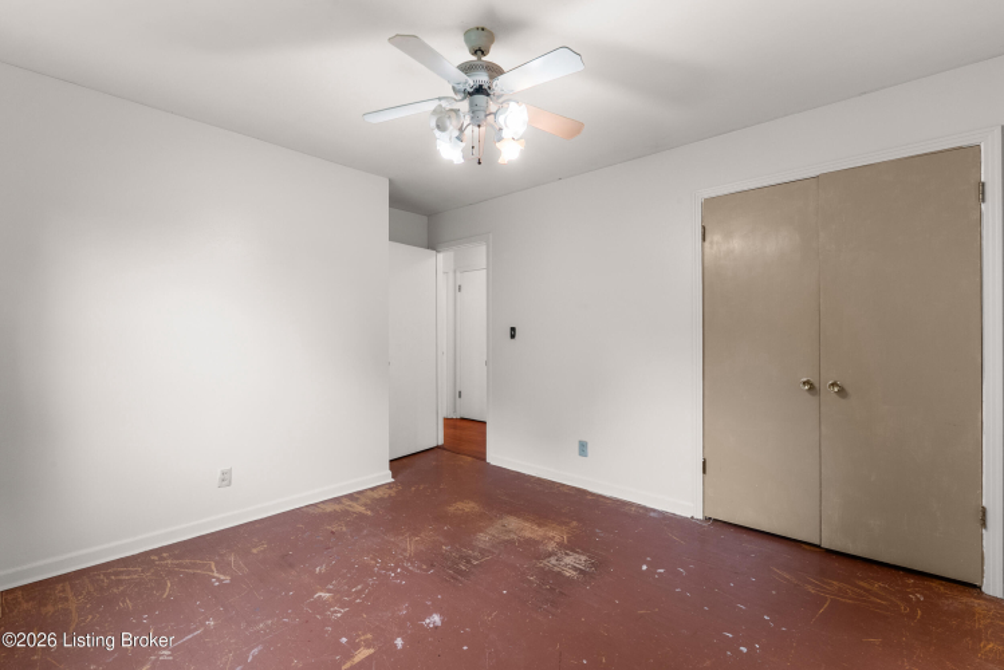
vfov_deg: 73.8
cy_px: 335
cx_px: 502
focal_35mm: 16
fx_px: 446
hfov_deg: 96.7
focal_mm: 16
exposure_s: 1/1.67
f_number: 11
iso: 400
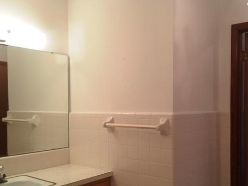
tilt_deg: -1.5
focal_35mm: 38
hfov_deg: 48.7
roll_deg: +0.8
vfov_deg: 37.5
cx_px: 148
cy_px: 113
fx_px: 272
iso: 40
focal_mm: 4.15
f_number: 2.2
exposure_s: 1/40
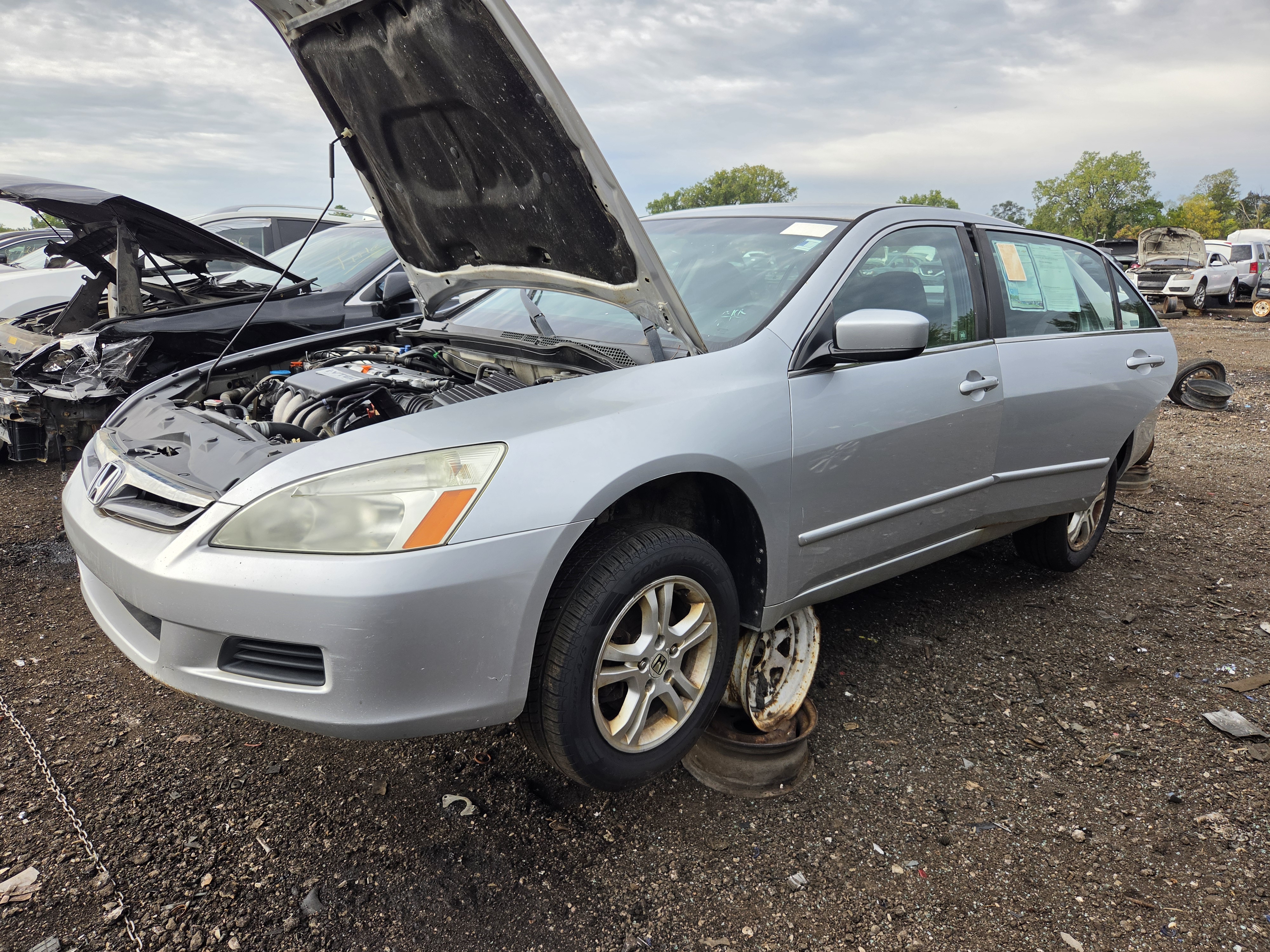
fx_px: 844
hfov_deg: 73.9
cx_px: 635
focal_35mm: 23
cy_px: 476
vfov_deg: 58.9
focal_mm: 5.4
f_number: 1.8
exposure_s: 1/1874
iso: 80
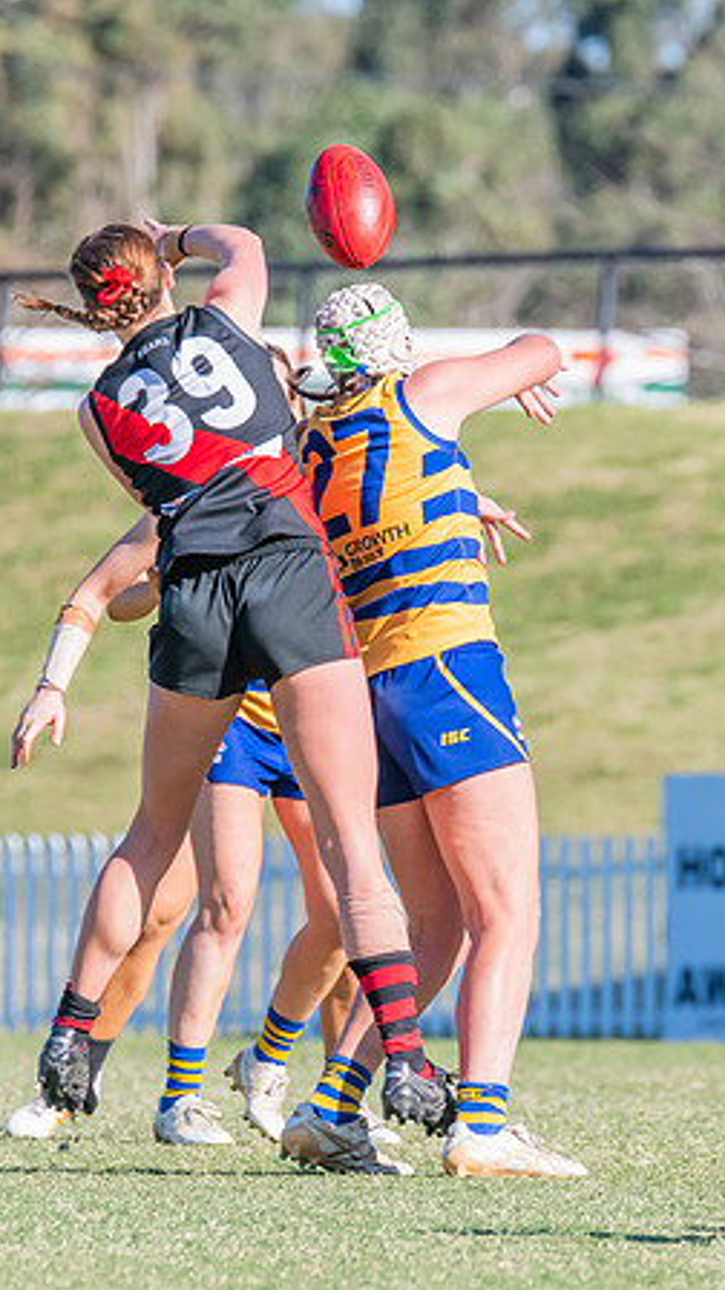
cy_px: 511
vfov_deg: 2.5
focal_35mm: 851
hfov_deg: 1.4
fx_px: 29084
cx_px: 445
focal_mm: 420
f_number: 9
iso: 800
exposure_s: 1/1250
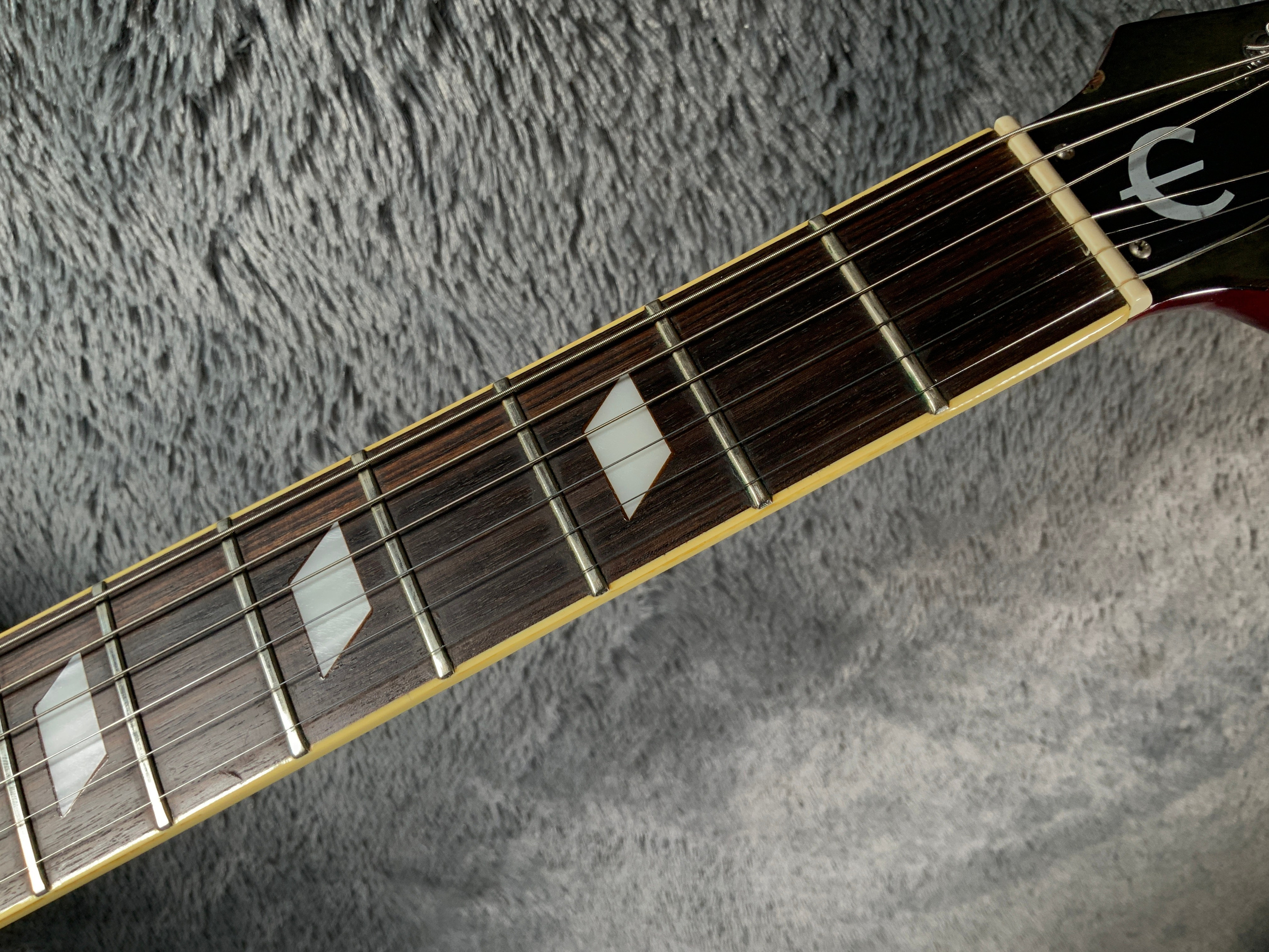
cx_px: 634
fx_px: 1063
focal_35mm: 29
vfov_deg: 48.2
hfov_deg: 61.7
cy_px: 476
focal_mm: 3
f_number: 1.8
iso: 40
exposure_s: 1/104
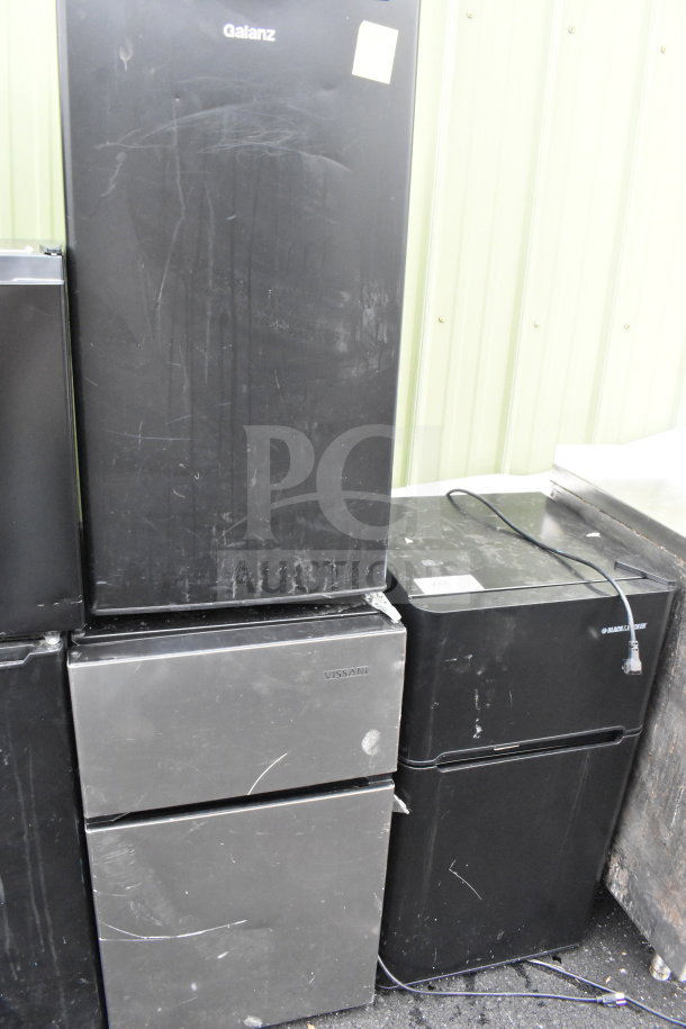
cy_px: 514
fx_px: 772
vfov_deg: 67.4
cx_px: 343
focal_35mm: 27
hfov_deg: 47.9
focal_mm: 18
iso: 6400
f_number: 10
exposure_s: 1/400
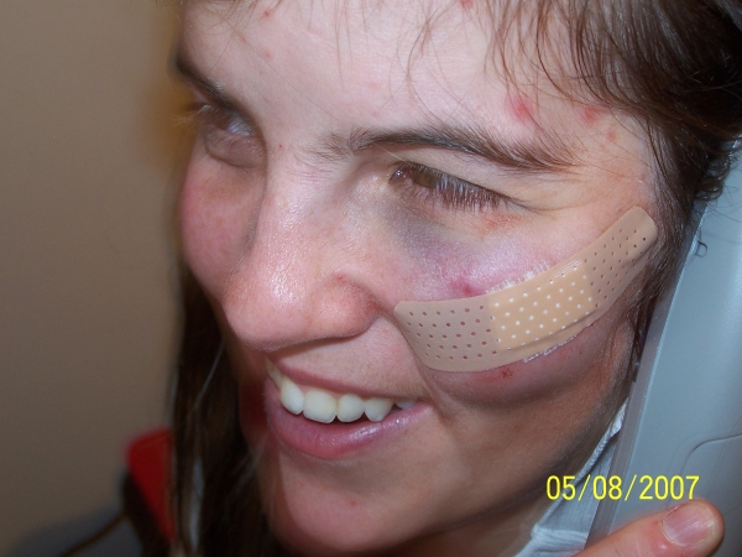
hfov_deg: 29.0
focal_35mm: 67
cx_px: 371
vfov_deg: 21.9
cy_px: 278
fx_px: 1436
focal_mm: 11.1
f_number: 3.2
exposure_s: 1/2
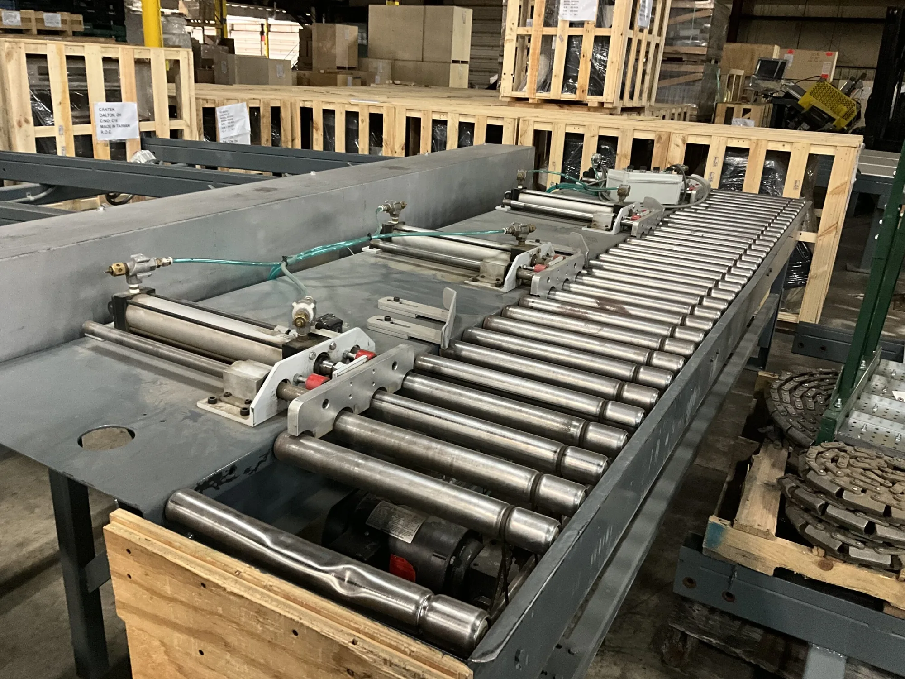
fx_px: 758
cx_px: 452
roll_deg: -3.0
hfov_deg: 61.7
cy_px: 340
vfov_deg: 48.2
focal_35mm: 29
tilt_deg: -19.7
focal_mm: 3
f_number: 1.8
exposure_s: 1/32
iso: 320
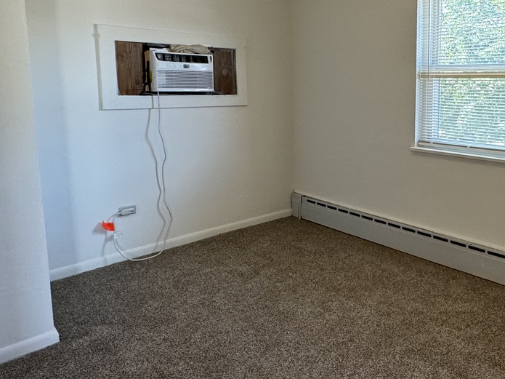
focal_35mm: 29
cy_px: 135
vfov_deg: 47.6
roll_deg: -0.6
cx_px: 403
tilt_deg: -7.6
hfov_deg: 57.2
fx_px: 423
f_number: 2.2
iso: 250
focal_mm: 2.22
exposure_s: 1/120
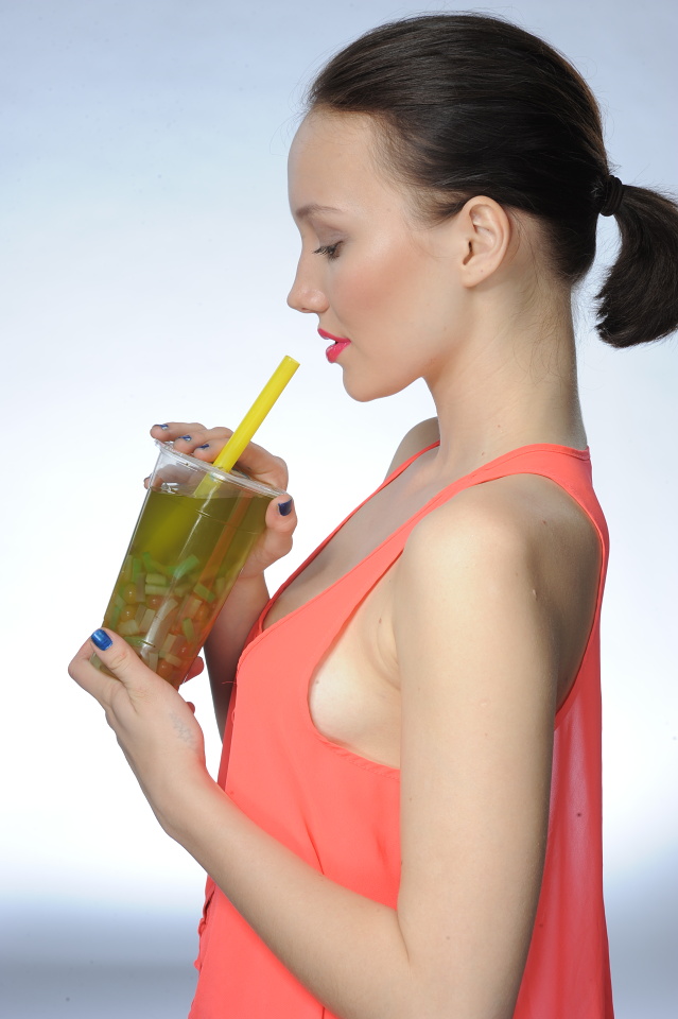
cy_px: 510
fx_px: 2404
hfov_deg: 16.1
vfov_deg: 23.9
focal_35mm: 85
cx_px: 339
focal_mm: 85
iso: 200
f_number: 14
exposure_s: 1/200
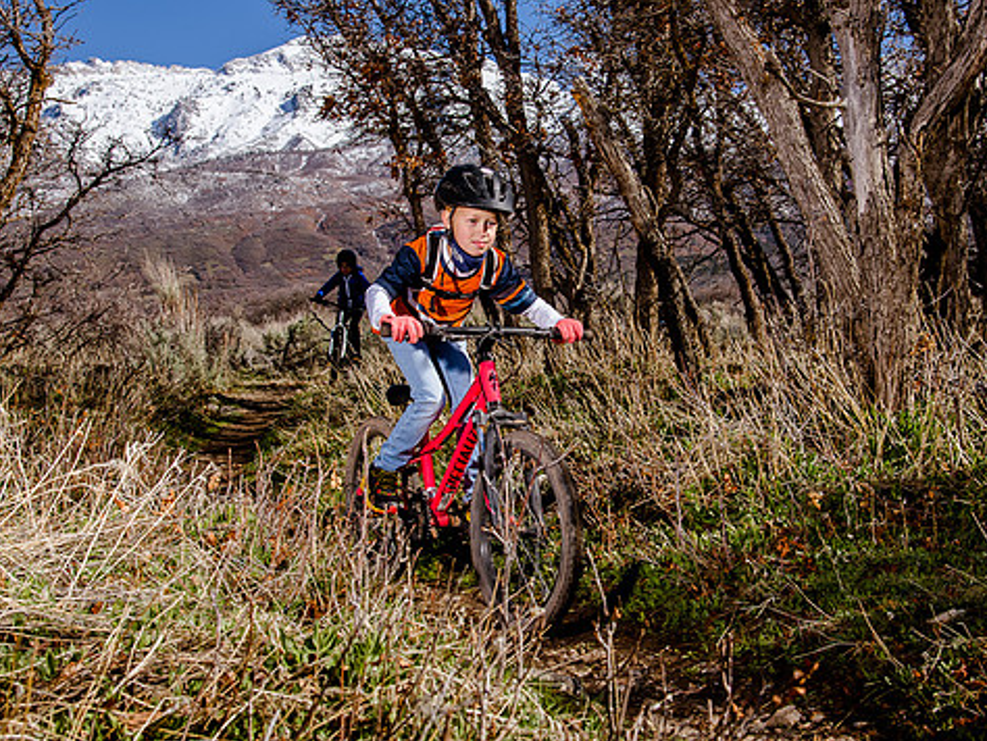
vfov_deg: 30.3
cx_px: 553
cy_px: 359
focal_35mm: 48
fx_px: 1369
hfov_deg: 39.6
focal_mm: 38
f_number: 9
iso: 200
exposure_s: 1/400
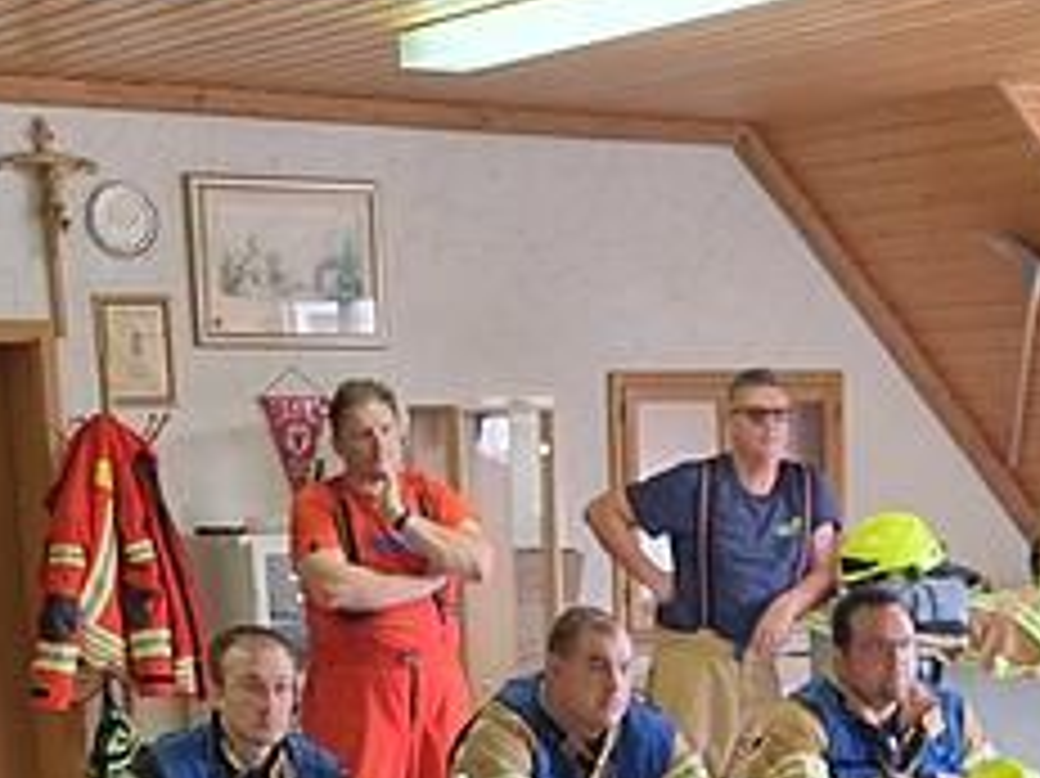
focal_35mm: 90
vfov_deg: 15.4
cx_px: 734
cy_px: 1075
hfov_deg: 21.7
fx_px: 2703
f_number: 1.8
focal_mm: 5.4
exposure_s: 1/100
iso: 160
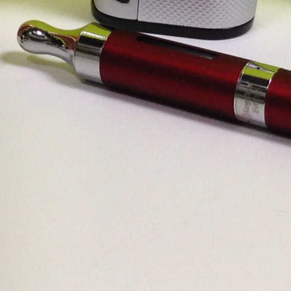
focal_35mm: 167
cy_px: -207
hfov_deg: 10.4
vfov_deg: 10.0
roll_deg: -0.3
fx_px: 1588
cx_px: 5
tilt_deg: -17.8
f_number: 2.4
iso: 80
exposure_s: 1/20
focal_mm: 4.12
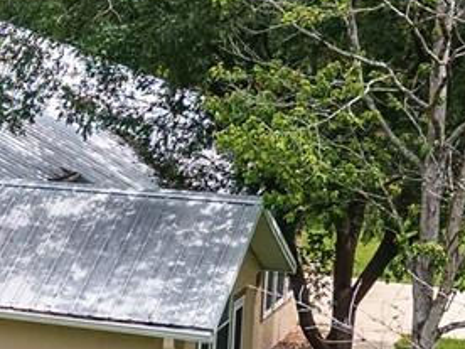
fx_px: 1867
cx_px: -445
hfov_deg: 12.6
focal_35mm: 139
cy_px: 258
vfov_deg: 10.6
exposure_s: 1/5000
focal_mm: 8.67
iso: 260
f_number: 1.8
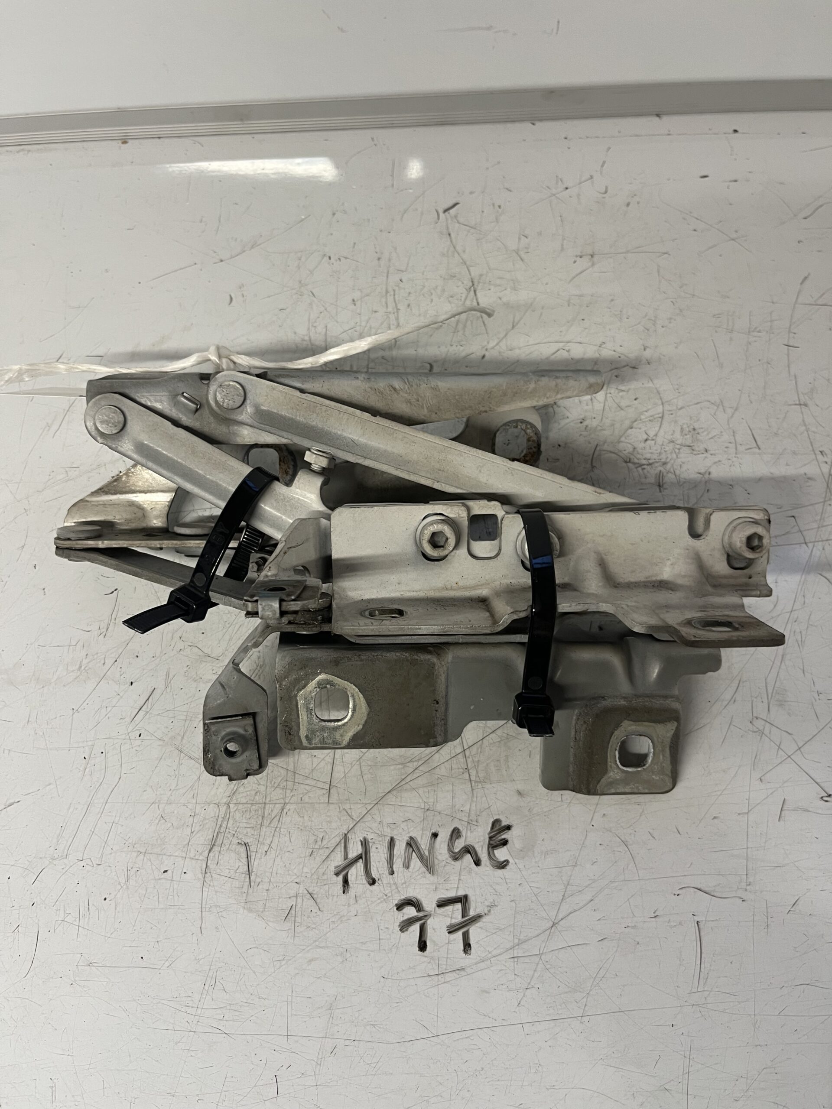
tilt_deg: -64.4
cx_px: 416
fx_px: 833
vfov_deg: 67.3
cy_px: 554
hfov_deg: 53.1
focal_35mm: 26
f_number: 1.6
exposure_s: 1/50
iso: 80
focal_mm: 5.1
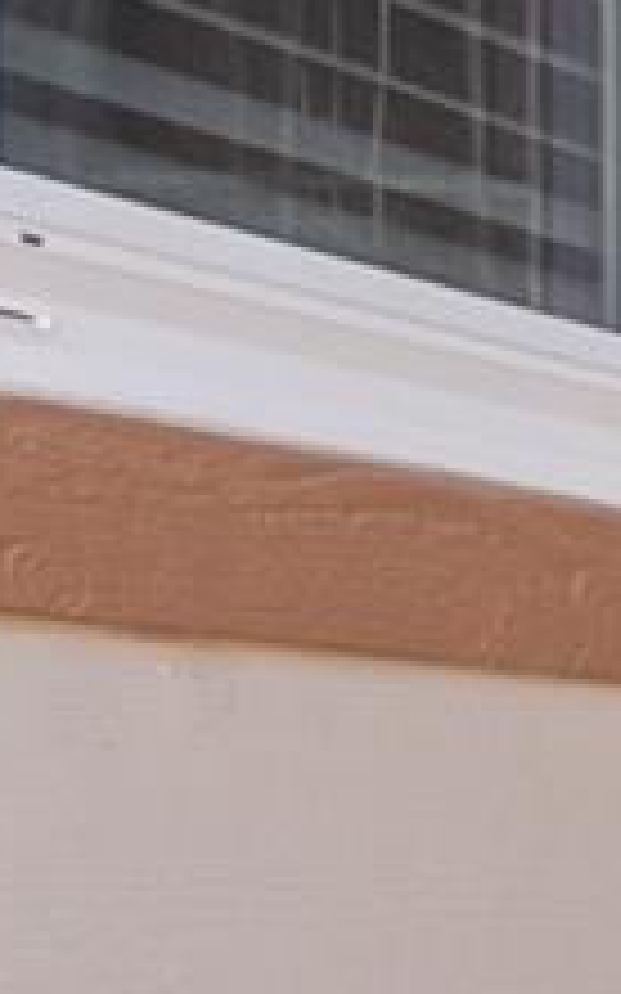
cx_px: 2822
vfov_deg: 17.4
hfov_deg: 6.9
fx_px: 3197
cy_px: 922
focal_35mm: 118
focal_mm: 16
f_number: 8
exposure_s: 1/50
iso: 200
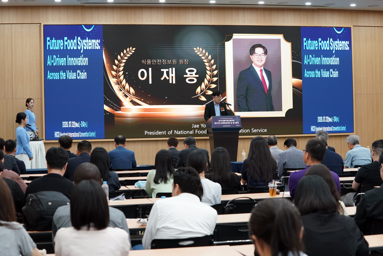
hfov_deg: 28.8
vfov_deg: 19.5
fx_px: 745
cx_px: 192
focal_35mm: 70
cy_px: 128
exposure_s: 1/160
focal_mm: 70
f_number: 5.6
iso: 2500
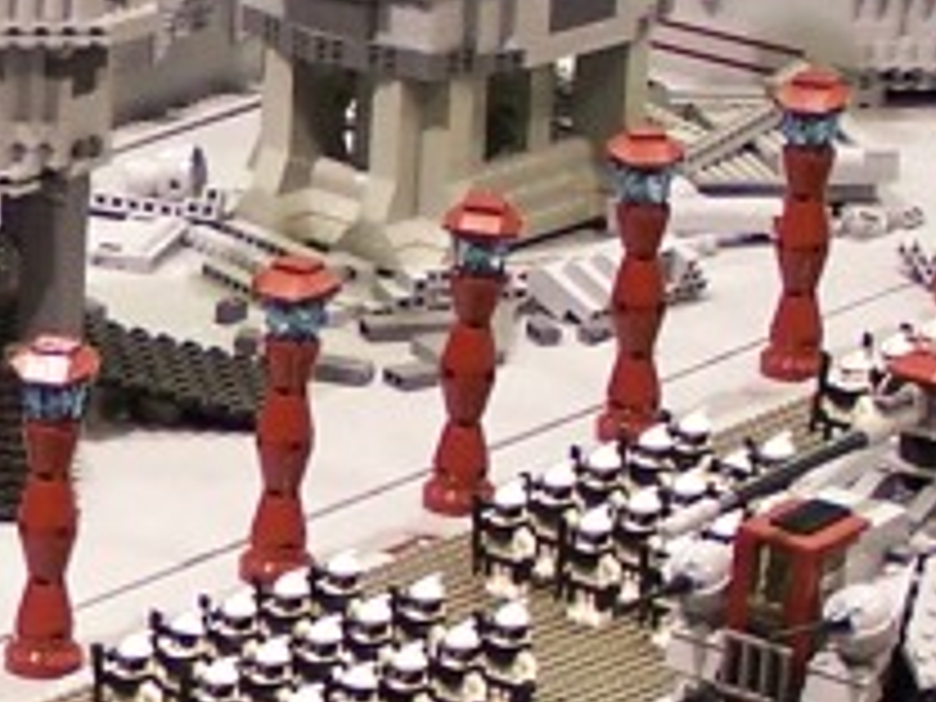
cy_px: 490
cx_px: -729
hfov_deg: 6.7
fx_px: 7841
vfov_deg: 5.1
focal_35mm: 290
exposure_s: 1/3
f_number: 3.1
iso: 80
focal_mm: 9.8
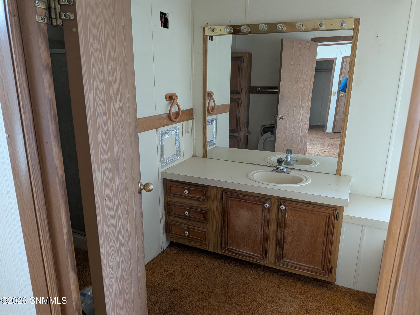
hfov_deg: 71.6
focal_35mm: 24
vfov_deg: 56.8
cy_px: 158
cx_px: 210
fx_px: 291
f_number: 1.7
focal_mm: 4.53
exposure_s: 1/48.5
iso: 525
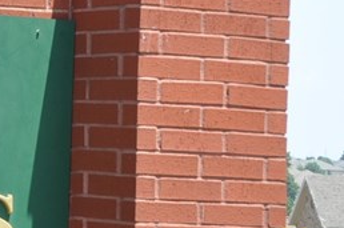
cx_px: -333
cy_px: -4
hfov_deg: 7.8
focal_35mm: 253
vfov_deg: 5.4
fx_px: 2413
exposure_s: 1/250
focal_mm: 40
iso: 200
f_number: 8
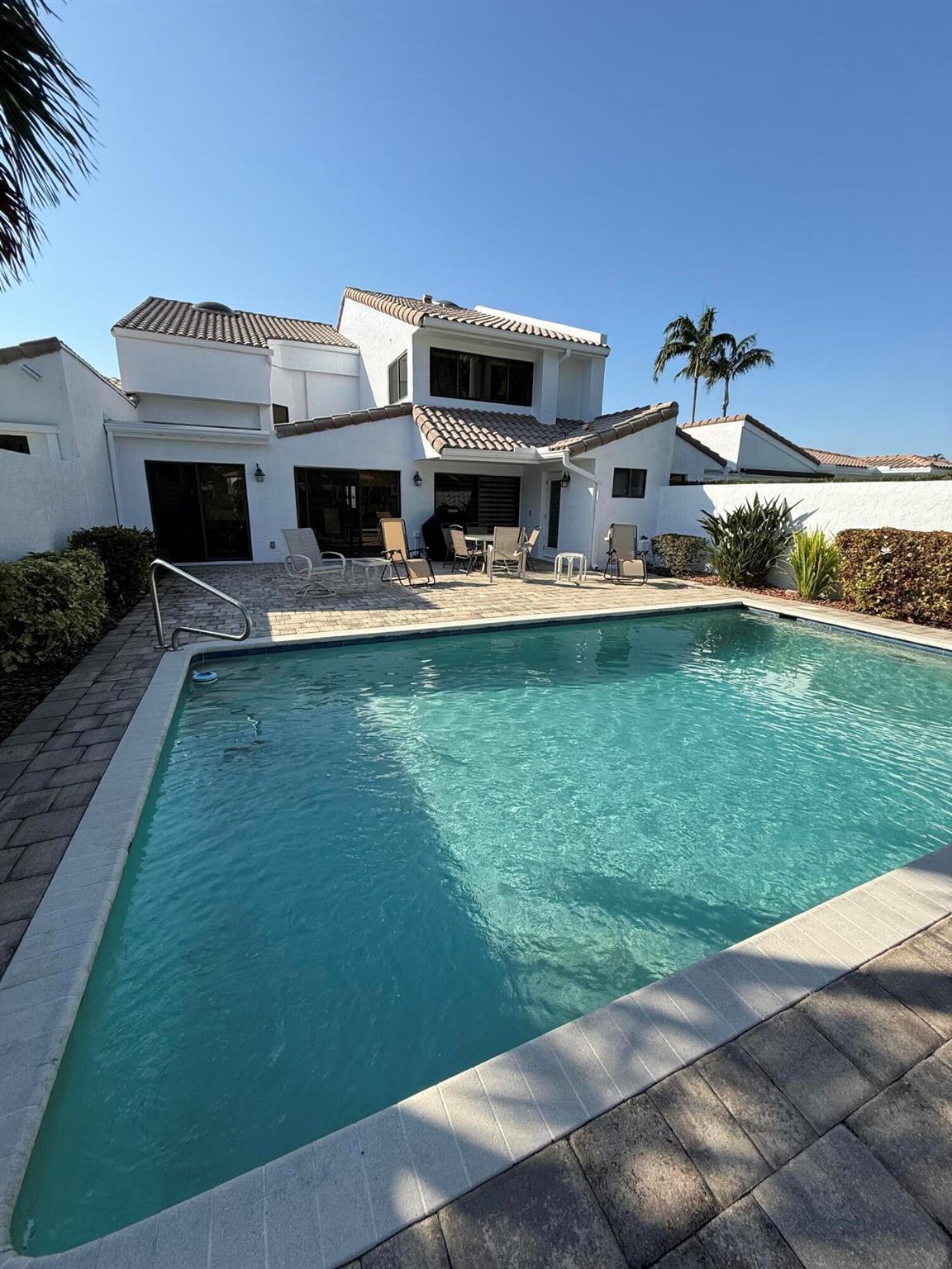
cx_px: 476
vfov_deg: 102.1
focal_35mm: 14
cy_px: 634
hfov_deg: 85.7
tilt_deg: -13.7
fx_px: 513
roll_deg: -1.7
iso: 50
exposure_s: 1/1613
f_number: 2.2
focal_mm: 2.22
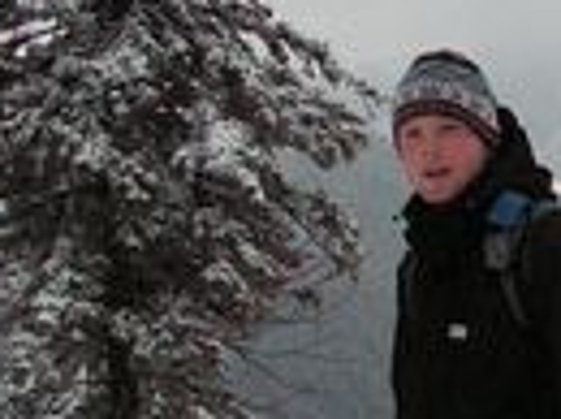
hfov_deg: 14.0
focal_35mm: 132
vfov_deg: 11.1
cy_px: 356
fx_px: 2135
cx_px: 846
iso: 200
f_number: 4.8
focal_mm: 6.4
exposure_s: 1/1250
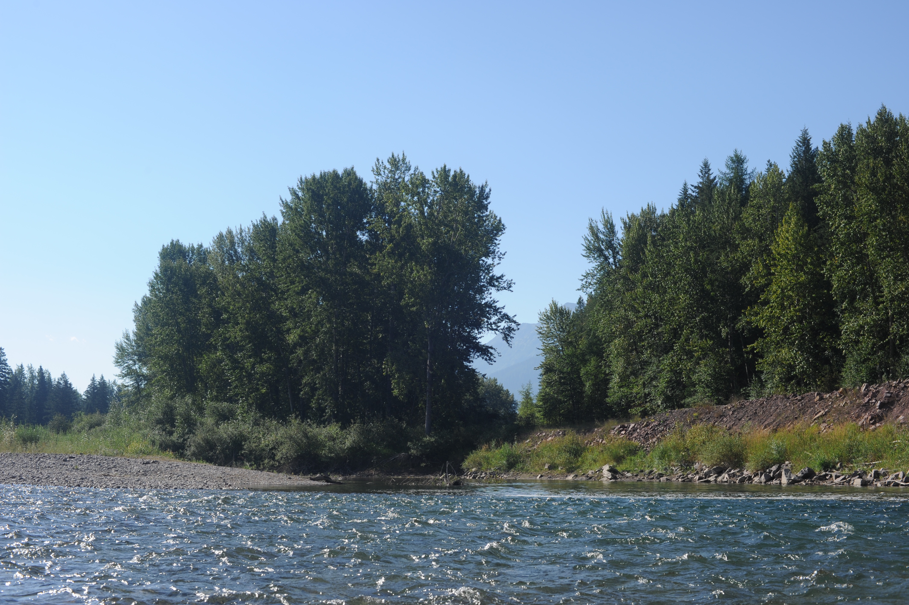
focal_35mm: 50
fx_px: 1262
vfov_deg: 27.0
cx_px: 454
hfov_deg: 39.6
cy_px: 302
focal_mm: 50
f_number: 9
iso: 200
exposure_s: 1/400
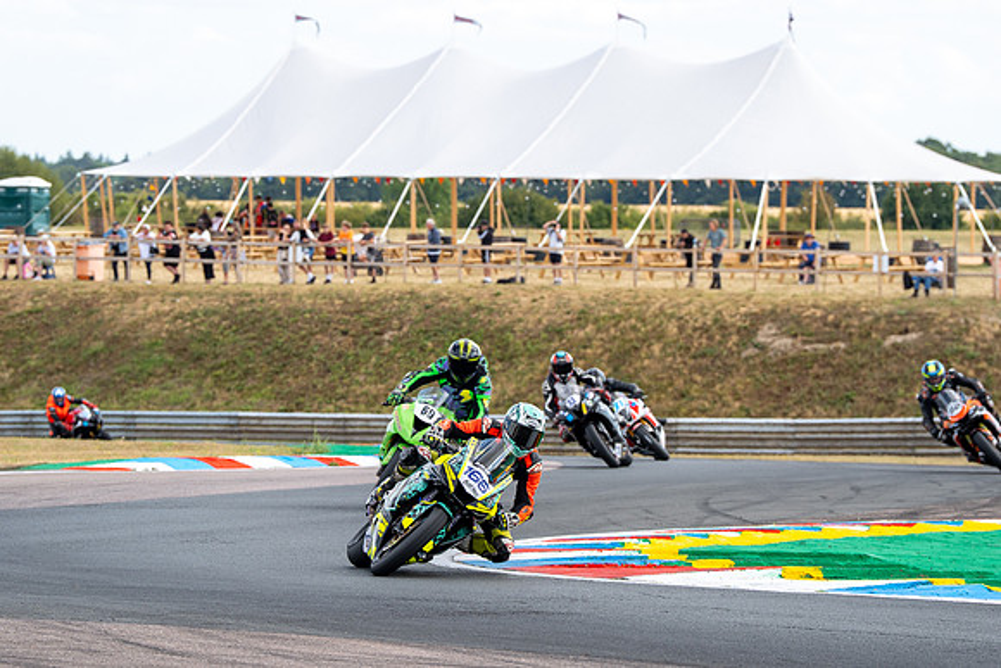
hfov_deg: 8.7
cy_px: 273
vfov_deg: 5.8
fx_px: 6577
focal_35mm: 237
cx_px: 465
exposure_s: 1/400
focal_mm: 200
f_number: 6.3
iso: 125
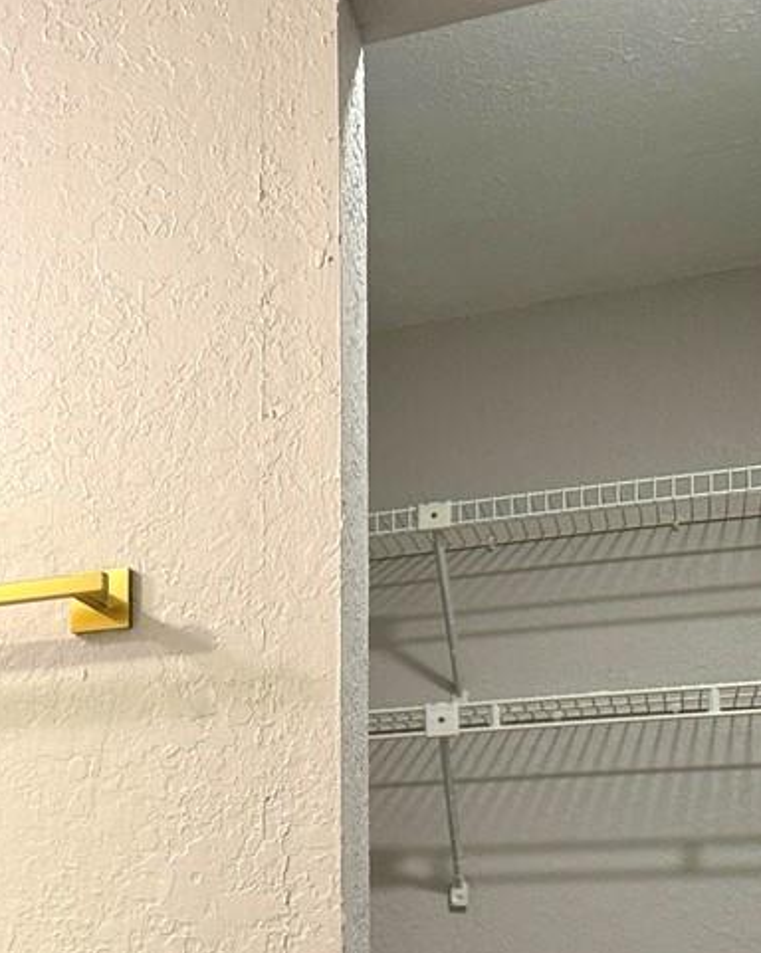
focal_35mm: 78
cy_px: 935
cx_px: -232
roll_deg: +0.0
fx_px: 2199
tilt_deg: +1.2
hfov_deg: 18.3
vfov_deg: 23.5
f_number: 1.78
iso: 125
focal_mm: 6.76
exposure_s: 1/120
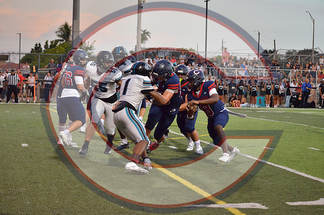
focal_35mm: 105
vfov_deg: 13.0
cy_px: 108
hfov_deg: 19.5
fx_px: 943
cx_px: 162
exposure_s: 1/500
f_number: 4.5
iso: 3200
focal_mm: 70
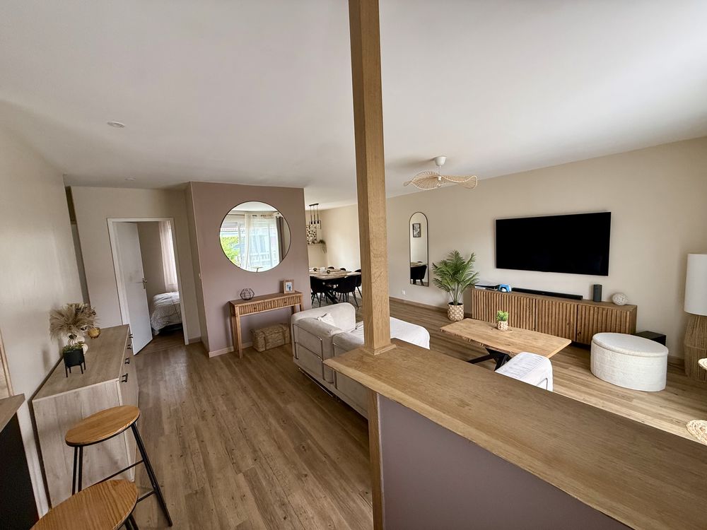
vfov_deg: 85.7
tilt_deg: -6.7
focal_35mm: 14
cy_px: 265
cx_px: 354
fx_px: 286
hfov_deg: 102.1
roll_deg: +2.8
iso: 200
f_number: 2.2
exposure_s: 1/99
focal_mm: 2.22
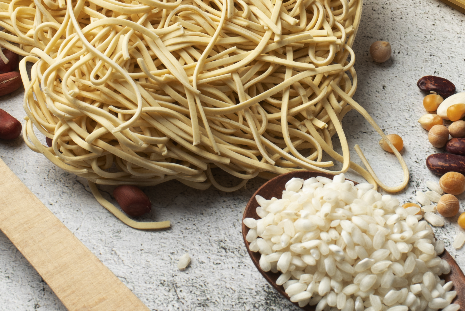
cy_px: -28
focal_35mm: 165
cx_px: 294
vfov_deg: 8.3
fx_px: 2132
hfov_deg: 12.4
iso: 100
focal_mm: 50
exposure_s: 1/100
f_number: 6.3
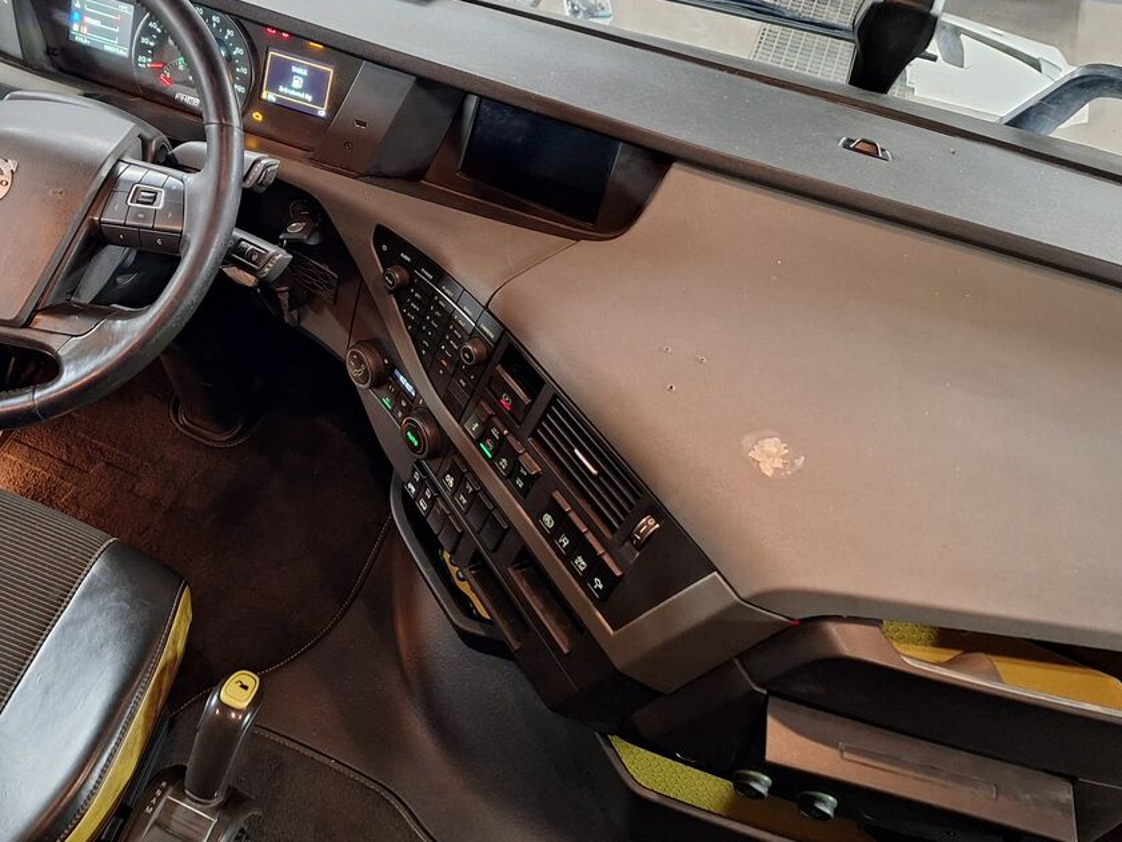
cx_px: 311
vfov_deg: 40.1
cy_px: 266
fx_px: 1135
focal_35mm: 35
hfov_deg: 50.9
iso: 250
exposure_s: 1/25
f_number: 1.8
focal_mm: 5.54
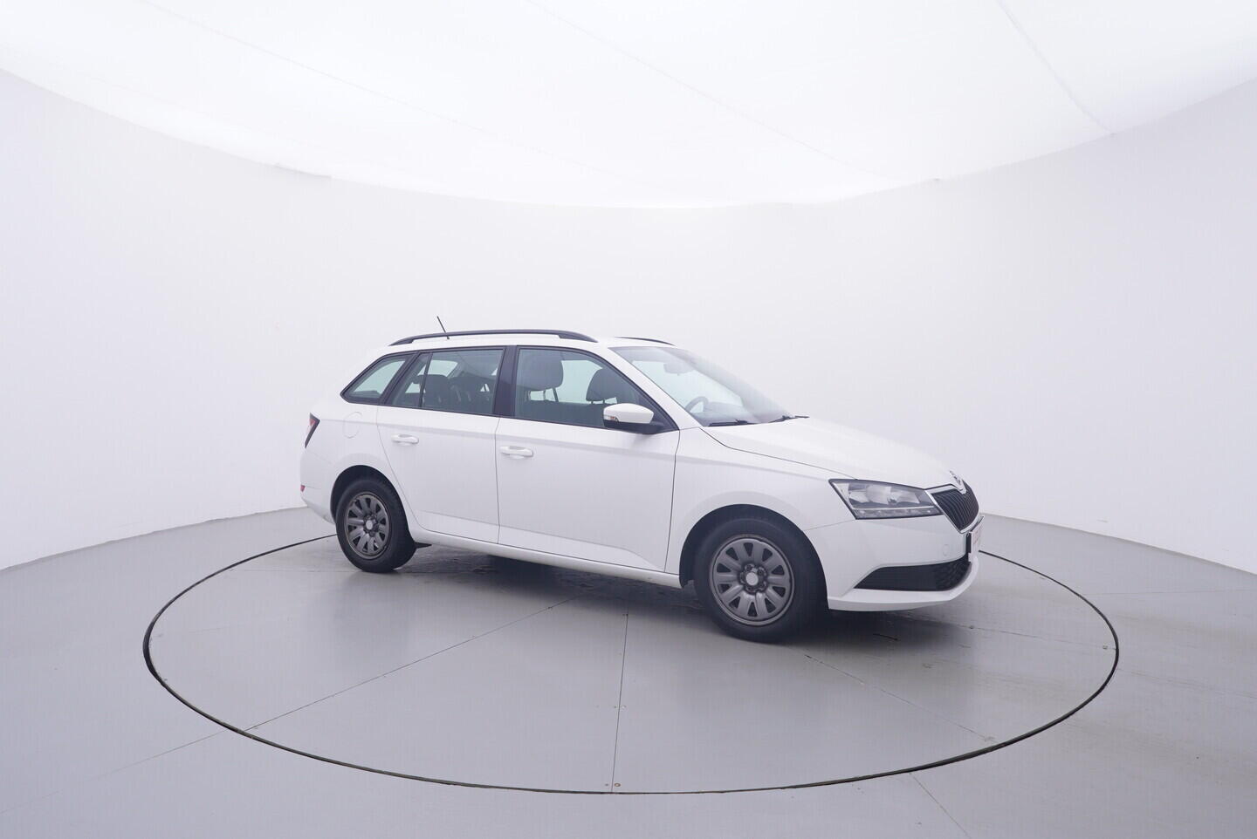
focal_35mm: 22
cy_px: 420
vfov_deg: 56.2
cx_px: 628
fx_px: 786
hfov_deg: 77.3
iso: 200
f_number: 5
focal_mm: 15
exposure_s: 1/80
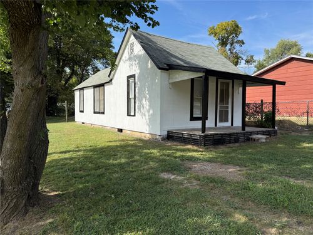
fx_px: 217
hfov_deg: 71.6
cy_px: 118
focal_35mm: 24
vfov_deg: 56.8
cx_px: 156
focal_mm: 6.76
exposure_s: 1/3759
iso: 100
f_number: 1.78
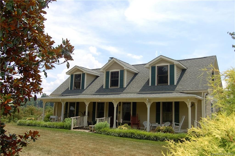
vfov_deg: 39.9
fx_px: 215
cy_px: 78
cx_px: 118
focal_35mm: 33
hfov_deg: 57.3
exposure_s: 1/500
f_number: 6.3
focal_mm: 22
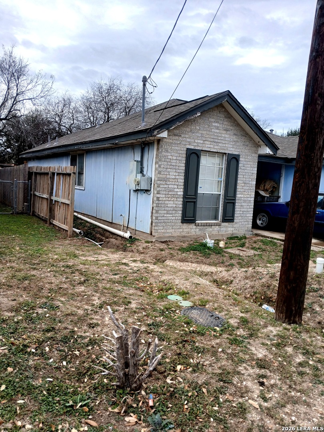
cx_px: 162
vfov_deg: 67.3
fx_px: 324
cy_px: 216
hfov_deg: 53.1
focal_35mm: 26
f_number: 1.8
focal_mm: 3.98
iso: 20
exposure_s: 1/452
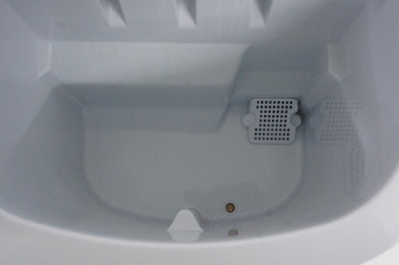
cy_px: 132
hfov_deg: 46.4
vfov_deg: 31.8
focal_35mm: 42
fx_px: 465
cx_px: 200
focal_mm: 28
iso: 6400
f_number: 10
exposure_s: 1/50
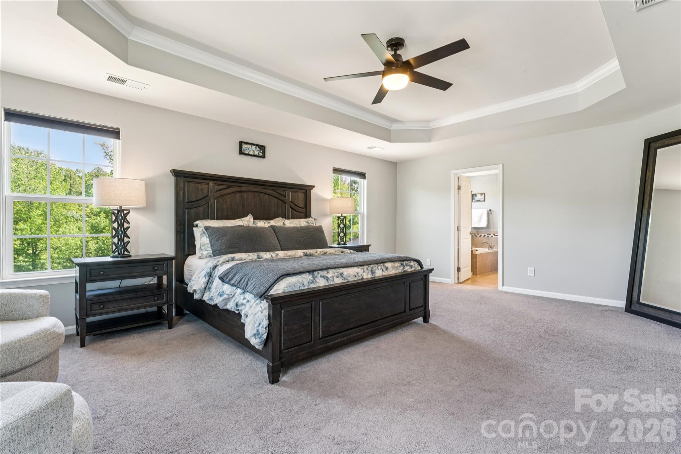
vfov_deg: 71.7
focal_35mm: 17
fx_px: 314
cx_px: 340
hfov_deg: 94.6
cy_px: 227
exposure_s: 1.3
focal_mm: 16.6
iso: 100
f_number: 13
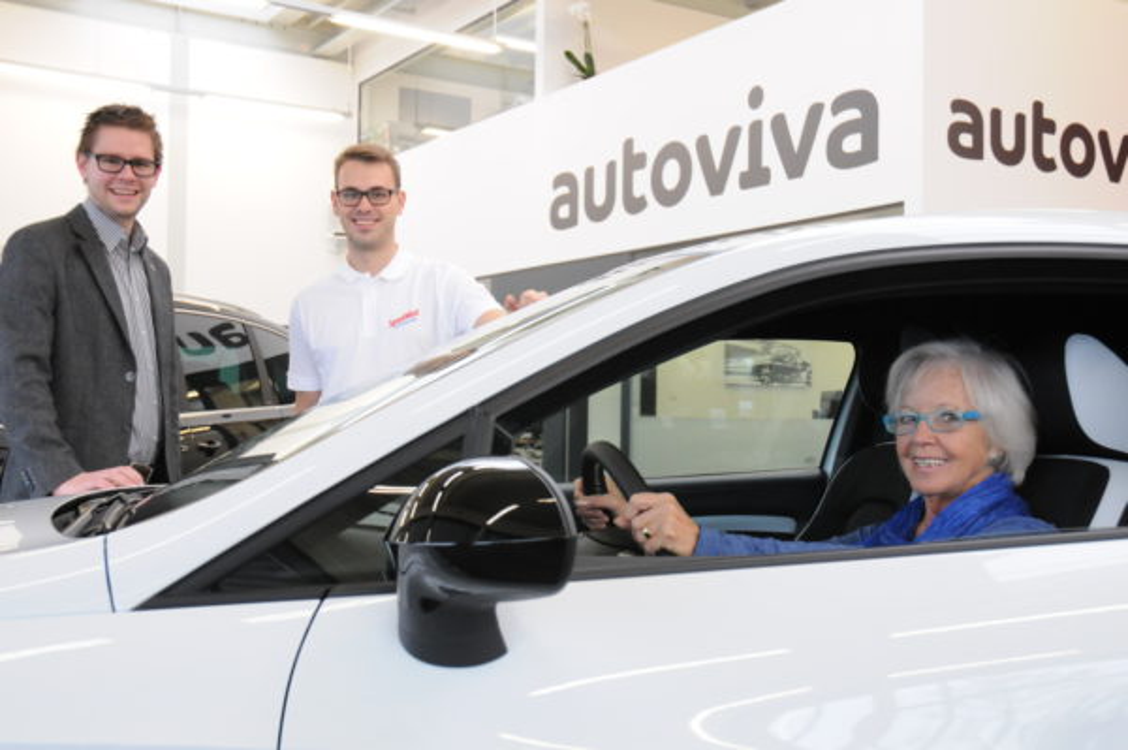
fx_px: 1268
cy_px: 375
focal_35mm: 40
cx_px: 564
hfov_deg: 48.0
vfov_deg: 33.0
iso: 1600
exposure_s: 1/125
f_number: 5.6
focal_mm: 27
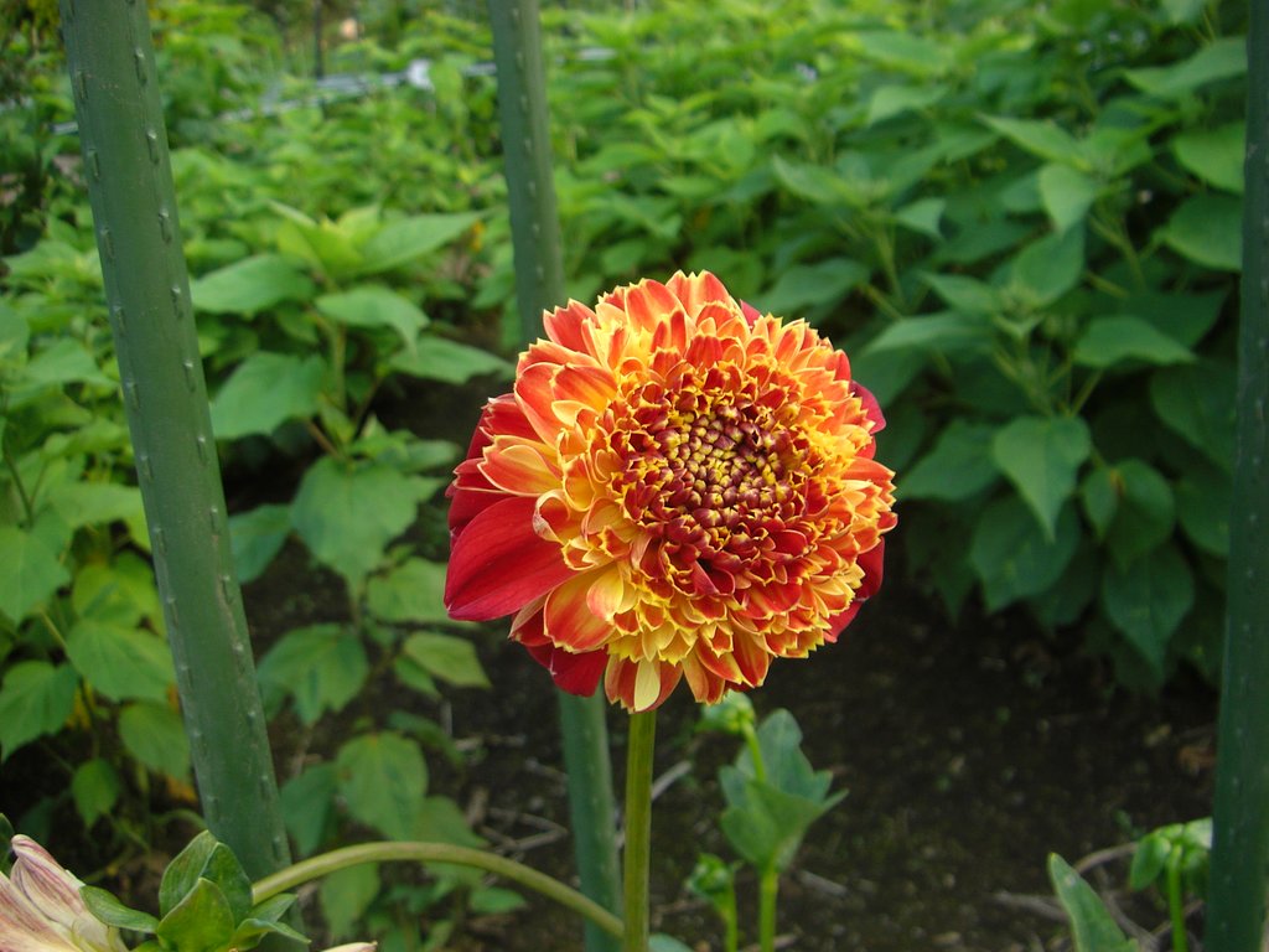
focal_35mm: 38
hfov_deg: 49.0
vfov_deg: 37.7
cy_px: 476
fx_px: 1393
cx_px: 634
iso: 50
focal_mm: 6.3
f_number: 3.4
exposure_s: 1/80
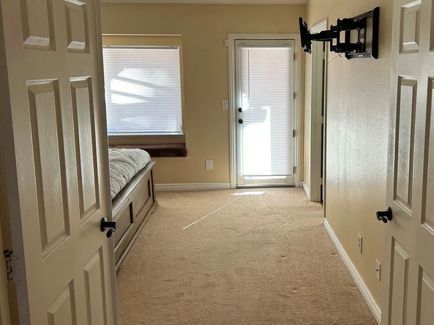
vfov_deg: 40.6
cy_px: 138
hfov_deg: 52.0
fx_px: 439
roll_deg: +0.5
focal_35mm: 35
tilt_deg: -8.2
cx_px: 274
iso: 40
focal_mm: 5.7
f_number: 1.5
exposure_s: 1/121
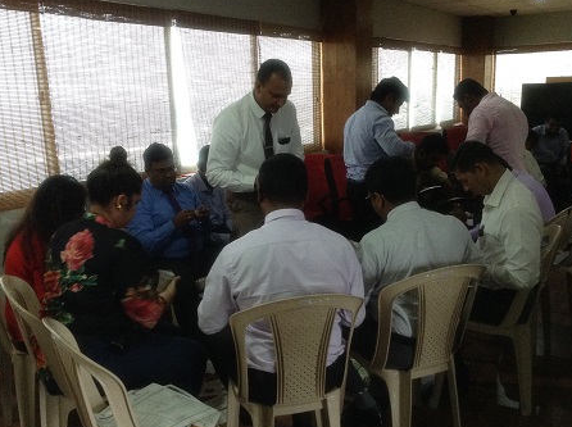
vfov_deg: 38.6
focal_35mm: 37
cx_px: 276
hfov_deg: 50.2
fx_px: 610
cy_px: 224
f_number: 2.4
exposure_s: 1/24
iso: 200
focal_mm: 3.3
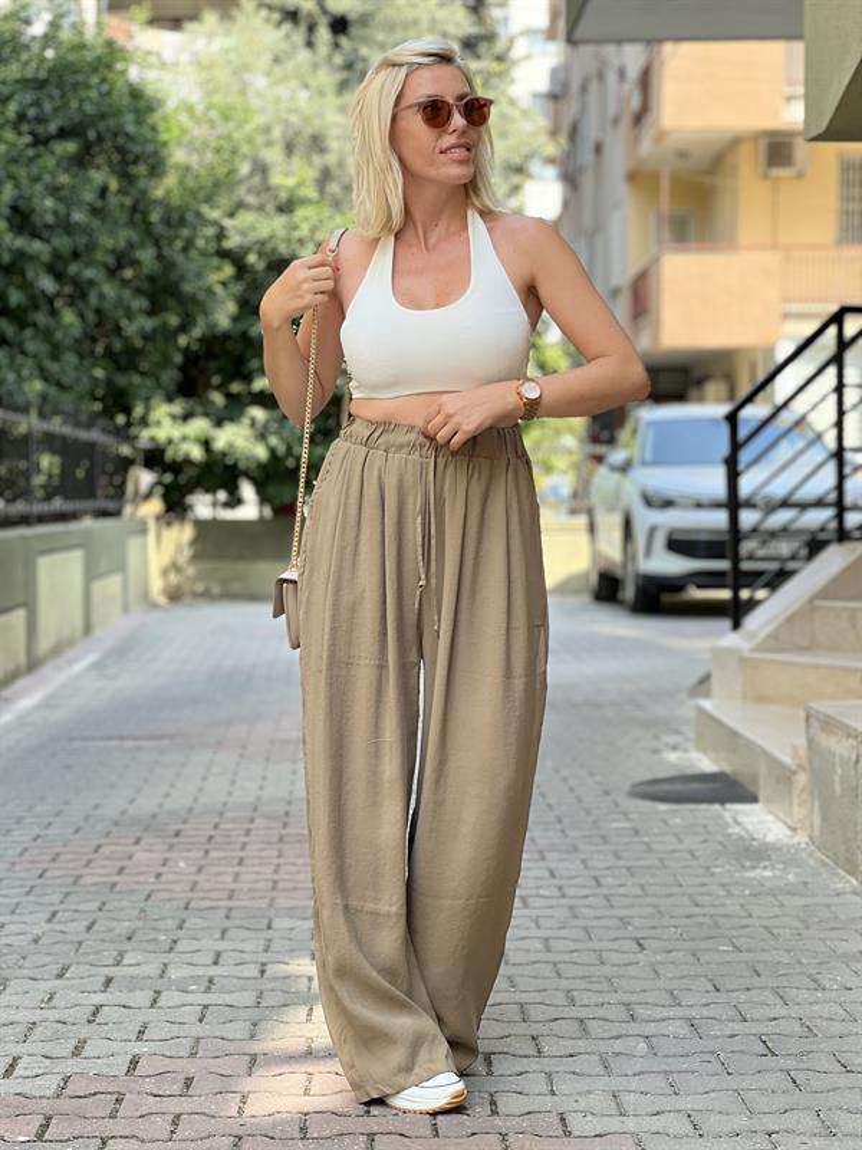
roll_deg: -1.1
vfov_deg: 25.3
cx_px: 431
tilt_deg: -0.2
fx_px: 2557
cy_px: 575
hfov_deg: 19.1
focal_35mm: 77
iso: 40
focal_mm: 9
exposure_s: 1/141
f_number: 2.8
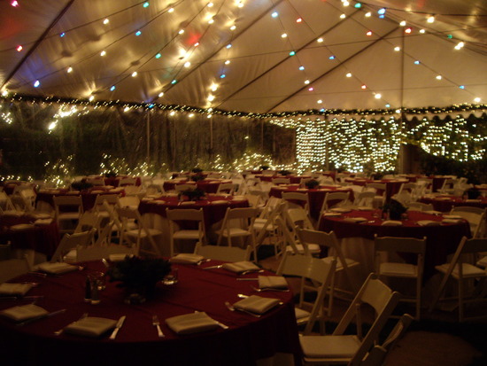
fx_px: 535
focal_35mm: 38
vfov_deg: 37.7
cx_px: 244
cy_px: 183
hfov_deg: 49.0
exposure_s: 1/4
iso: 200
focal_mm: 6.2
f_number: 2.7
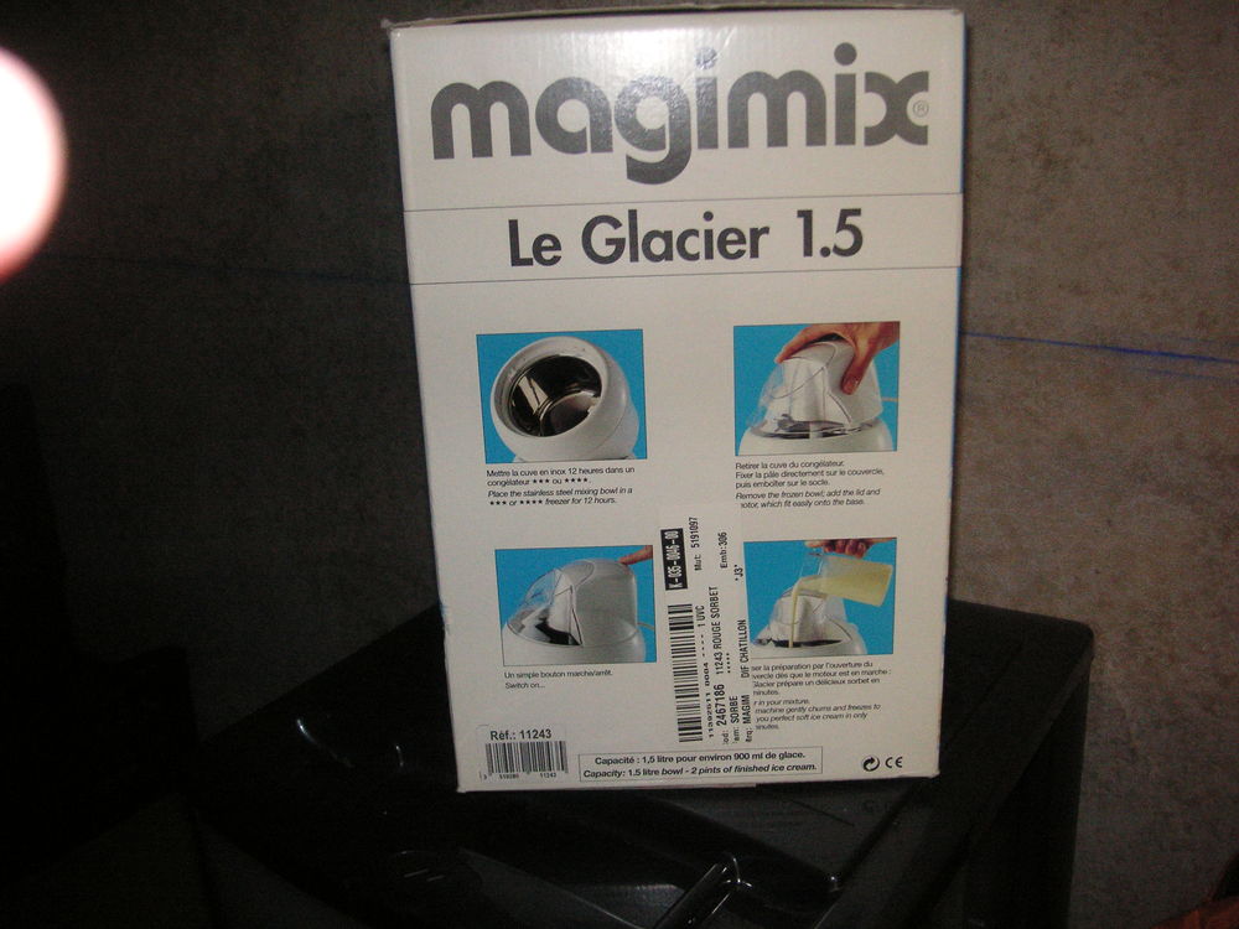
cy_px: 464
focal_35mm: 37
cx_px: 620
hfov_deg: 50.1
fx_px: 1324
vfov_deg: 38.7
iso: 160
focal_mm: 6.1
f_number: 2.8
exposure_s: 1/45
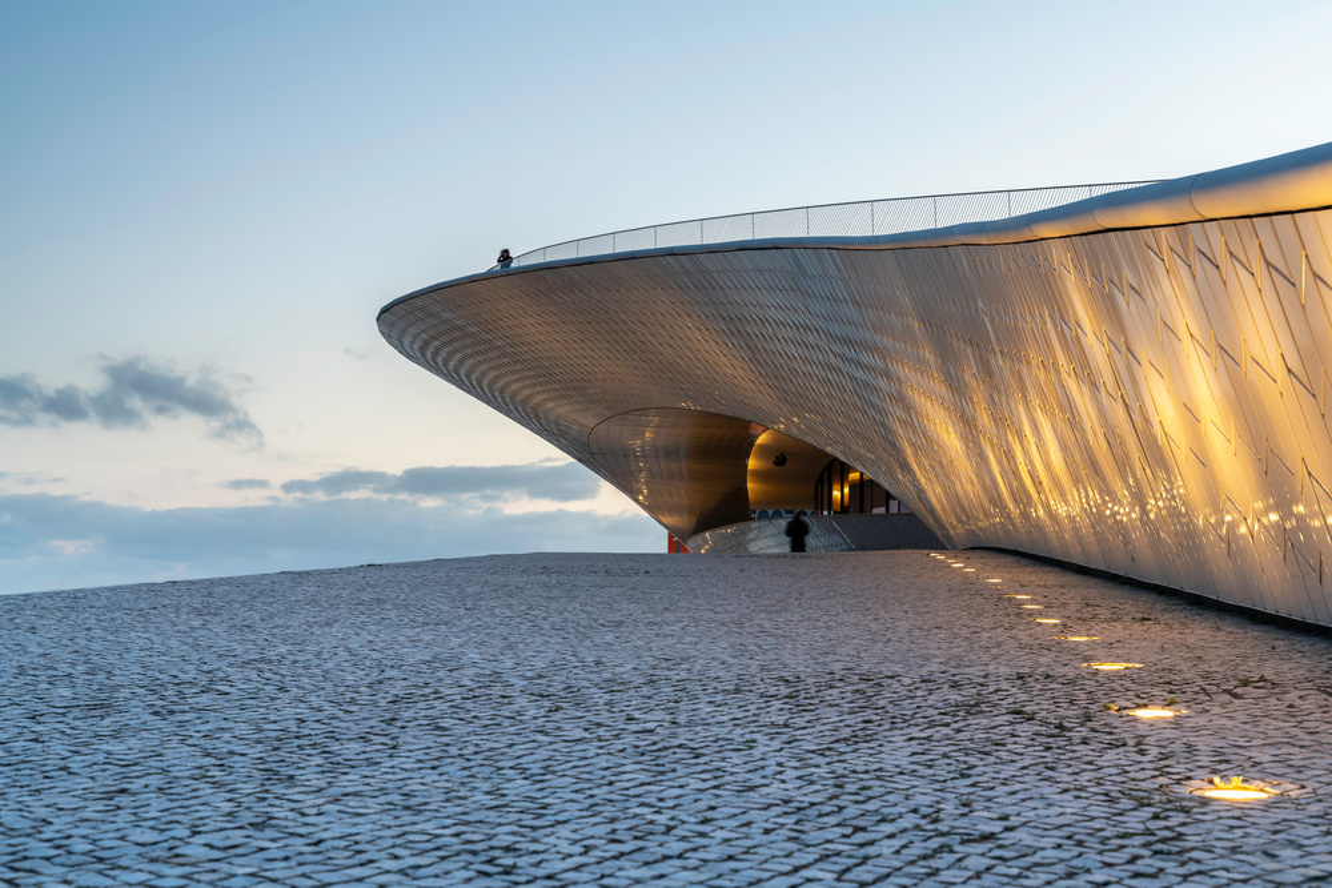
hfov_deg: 39.6
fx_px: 1850
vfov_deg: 27.0
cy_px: 444
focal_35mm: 50
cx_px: 666
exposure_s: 1/1.67
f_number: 5.6
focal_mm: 50
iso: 100
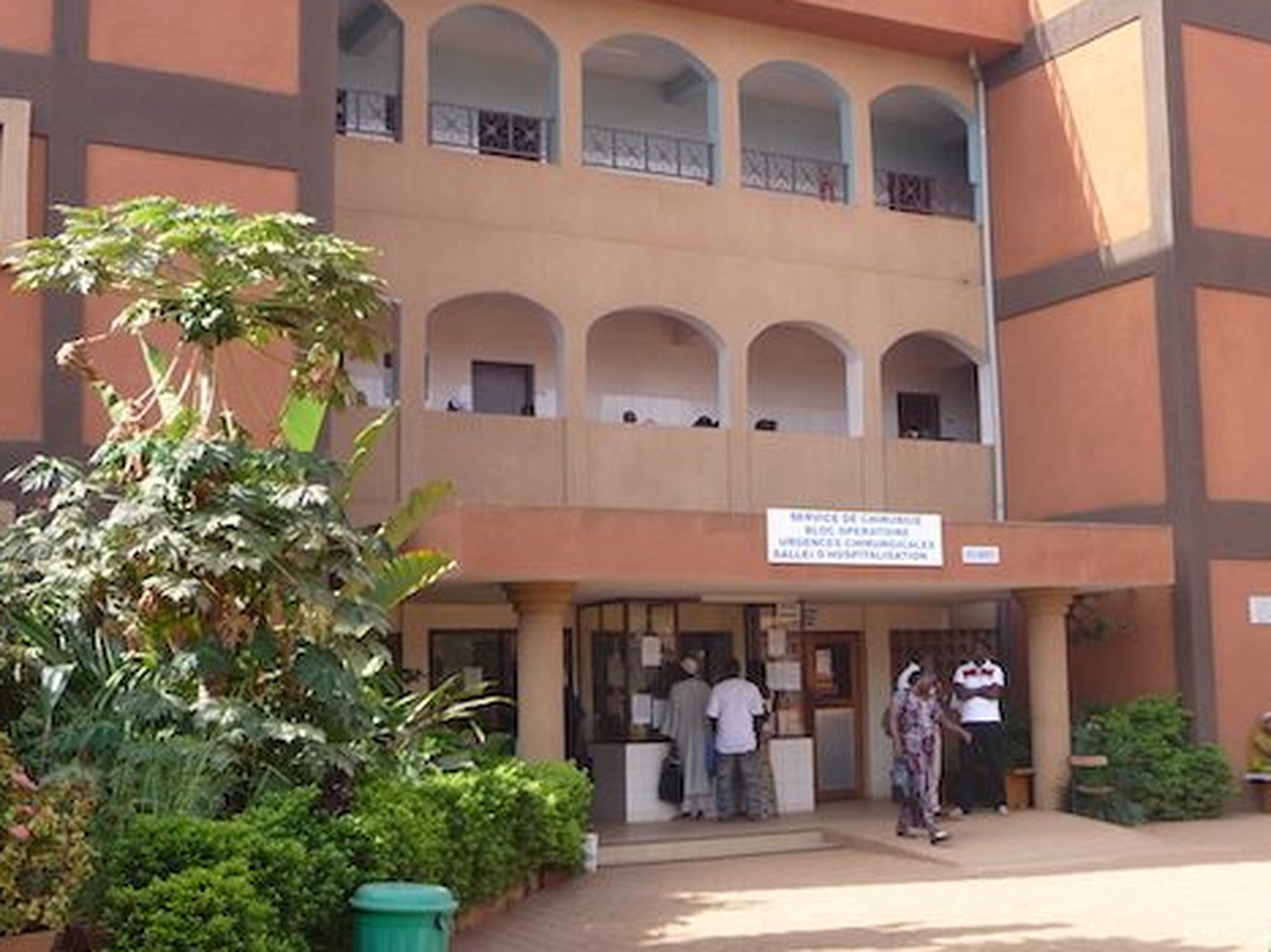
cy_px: 484
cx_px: 789
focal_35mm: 48
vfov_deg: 30.3
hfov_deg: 39.4
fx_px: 1762
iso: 100
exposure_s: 1/200
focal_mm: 4.7
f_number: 3.3
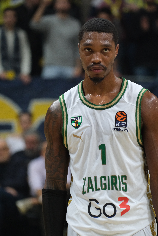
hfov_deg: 2.7
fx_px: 3311
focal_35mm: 503
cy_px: 128
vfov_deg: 4.1
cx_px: 87
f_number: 5.6
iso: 3200
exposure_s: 1/320
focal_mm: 300
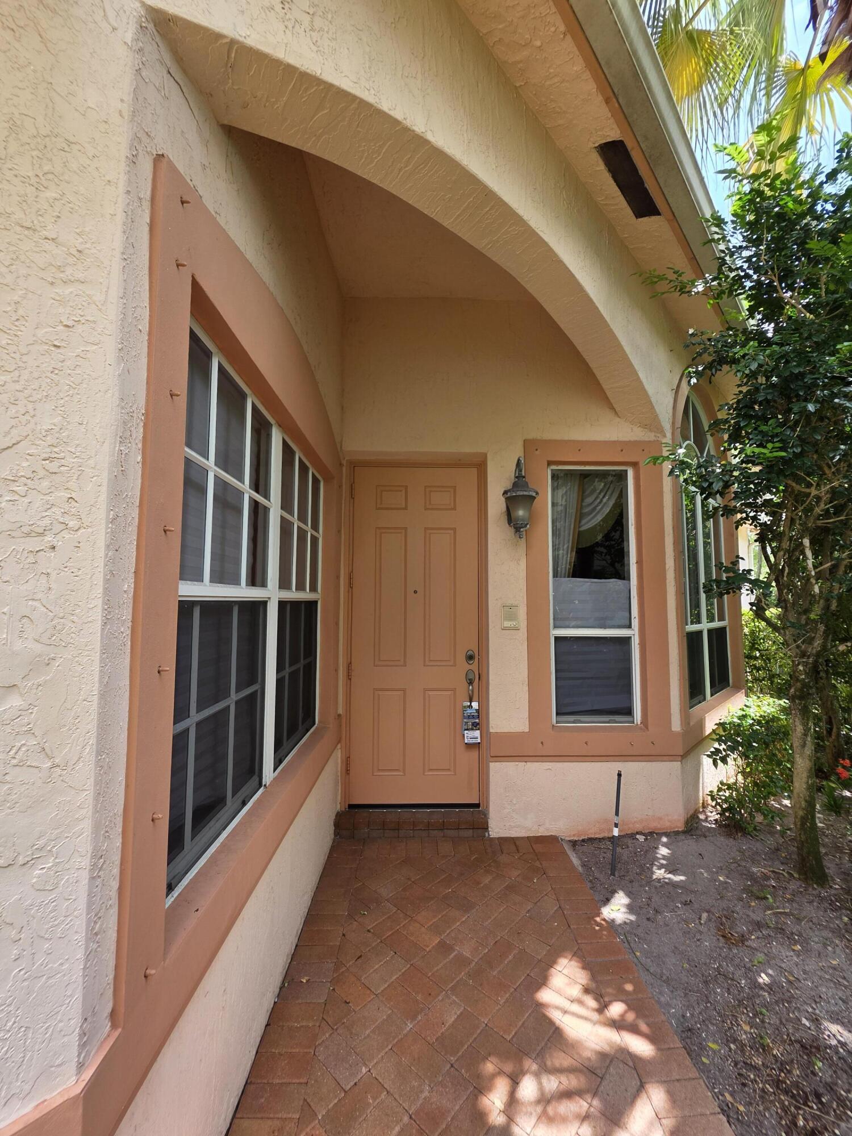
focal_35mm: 13
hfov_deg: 89.9
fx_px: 427
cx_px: 426
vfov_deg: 106.2
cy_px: 568
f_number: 1.9
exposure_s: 1/267
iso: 40
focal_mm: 2.2
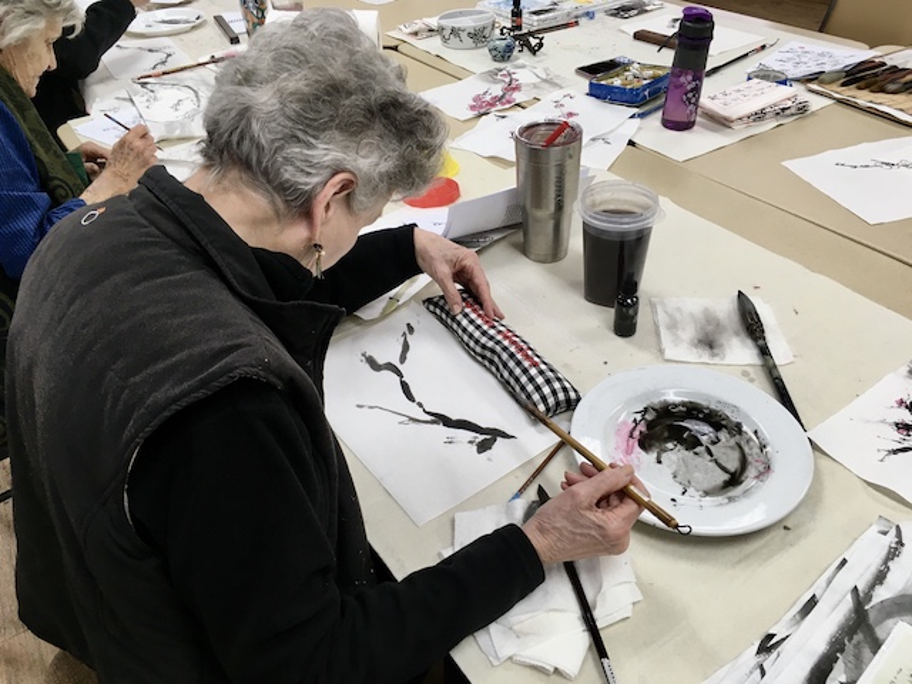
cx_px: 456
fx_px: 764
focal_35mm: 29
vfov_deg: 48.2
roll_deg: +3.9
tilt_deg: -38.9
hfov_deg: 61.7
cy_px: 342
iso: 32
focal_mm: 4.15
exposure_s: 1/30
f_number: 2.2
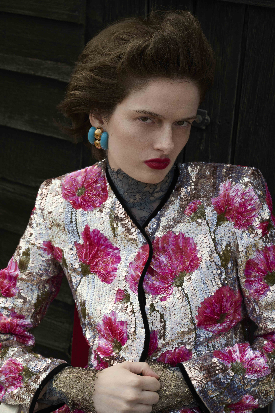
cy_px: 206
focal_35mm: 75
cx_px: 138
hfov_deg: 18.2
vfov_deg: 27.0
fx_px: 859
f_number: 8
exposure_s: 1/500
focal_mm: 75
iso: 200
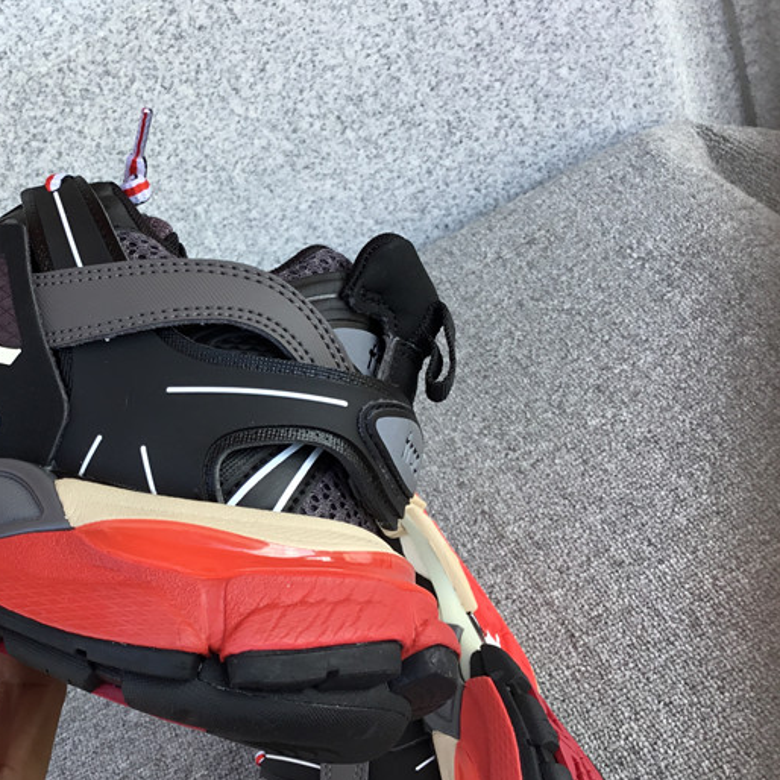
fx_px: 1224
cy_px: 377
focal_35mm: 48
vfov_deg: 35.4
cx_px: 115
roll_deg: +34.0
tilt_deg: -36.7
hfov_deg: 33.9
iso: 25
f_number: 2.4
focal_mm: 3.3
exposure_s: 1/162
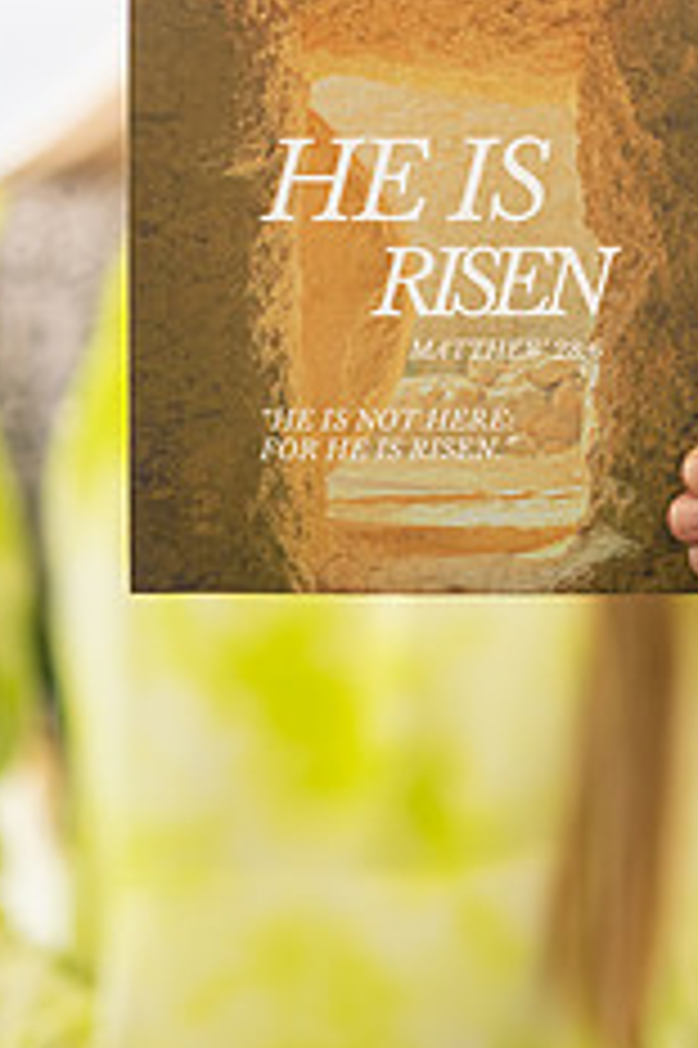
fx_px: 5912
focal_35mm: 203
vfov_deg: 10.1
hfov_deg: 6.8
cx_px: 464
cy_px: 216
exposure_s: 1/400
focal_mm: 105
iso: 100
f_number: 1.4
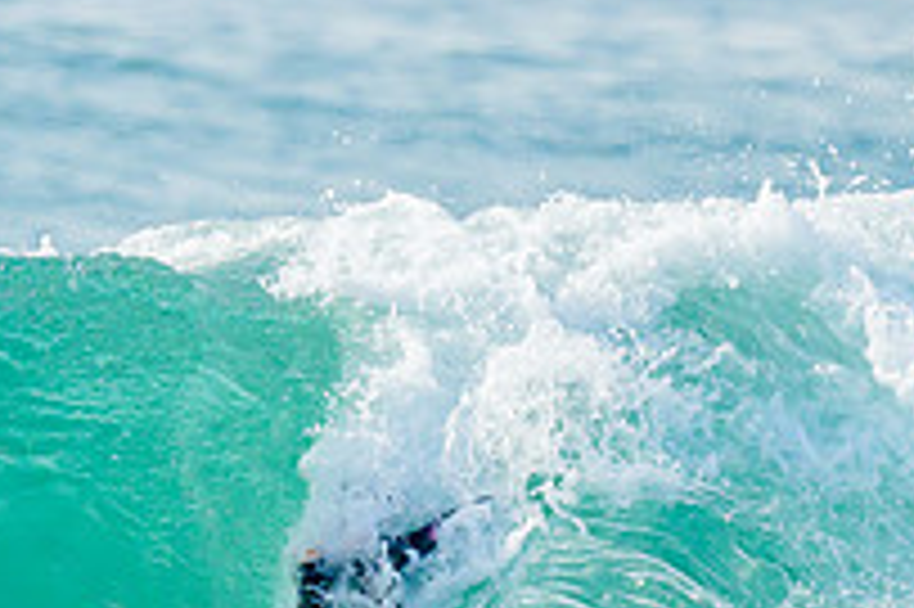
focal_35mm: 3152
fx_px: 79959
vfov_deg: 0.4
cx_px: -67
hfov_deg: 0.7
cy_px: 764
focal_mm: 800
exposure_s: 1/2000
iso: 320
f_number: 6.3
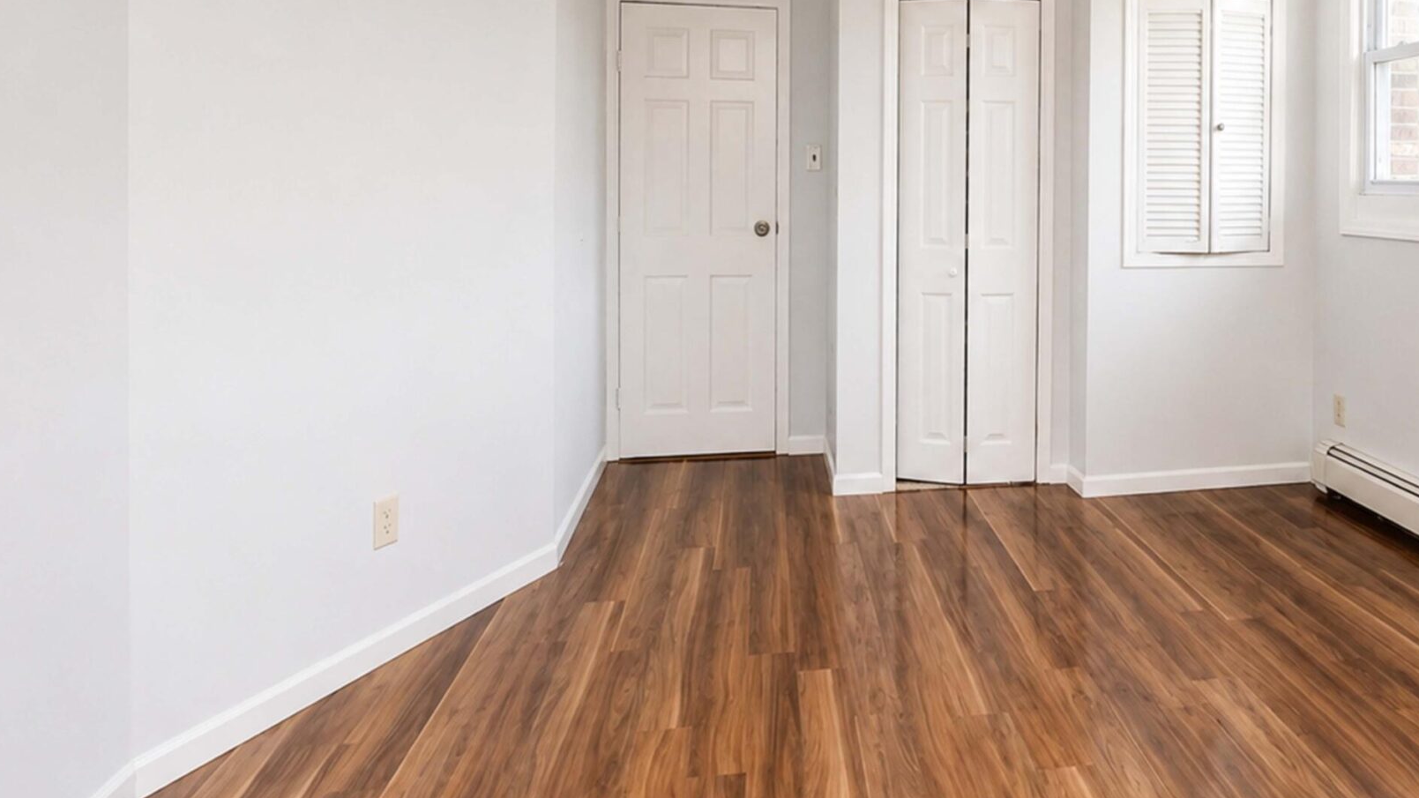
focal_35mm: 25
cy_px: 254
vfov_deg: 45.2
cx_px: 978
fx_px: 941
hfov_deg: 71.2
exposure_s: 1/80
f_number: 8
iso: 1600
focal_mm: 10
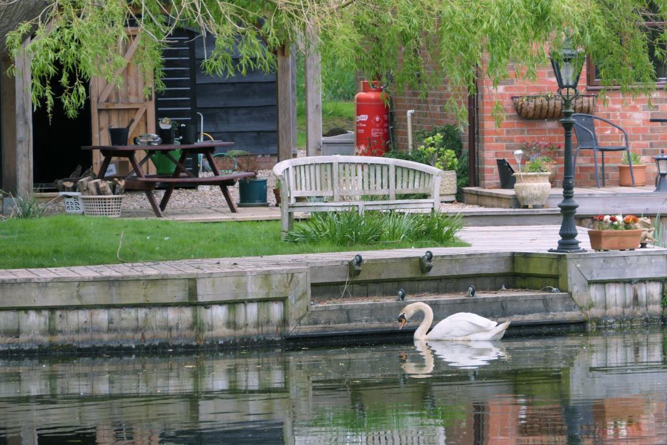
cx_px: 334
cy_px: 222
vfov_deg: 4.8
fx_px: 5299
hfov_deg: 7.2
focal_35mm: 286
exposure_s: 1/250
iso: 200
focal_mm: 105.1
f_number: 4.5
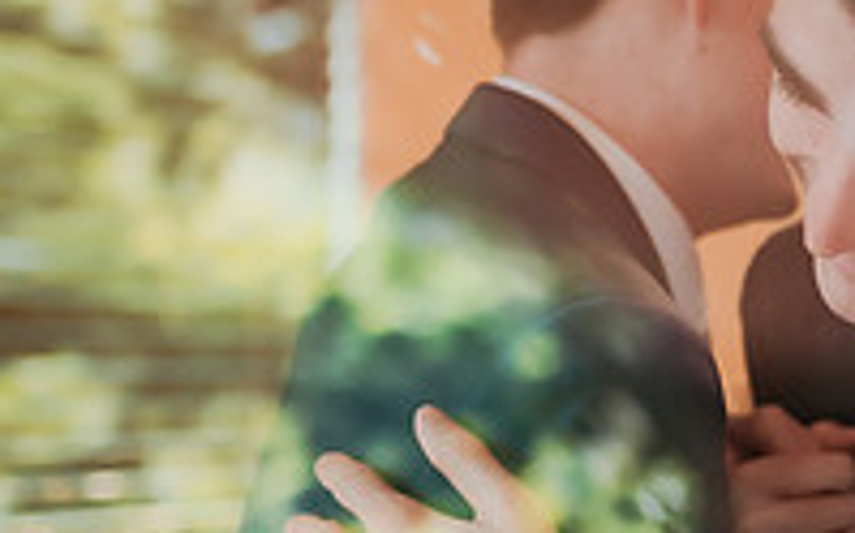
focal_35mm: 104
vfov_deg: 12.5
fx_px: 2421
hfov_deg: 19.0
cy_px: 378
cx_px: 992
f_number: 1.4
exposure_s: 1/1600
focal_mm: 35
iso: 1600
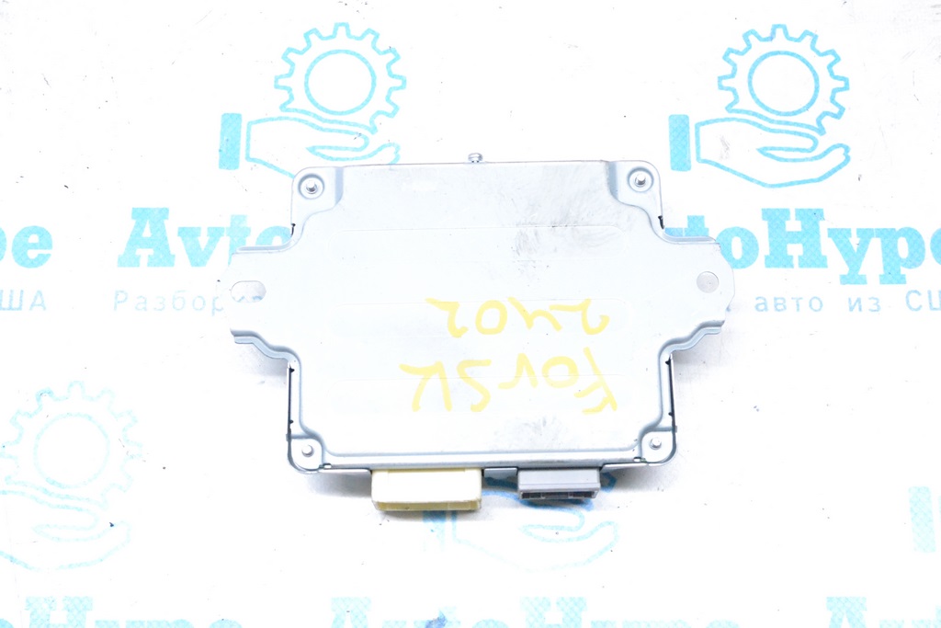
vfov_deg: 26.5
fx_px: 1333
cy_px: 314
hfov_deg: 38.9
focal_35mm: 51
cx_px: 470
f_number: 9
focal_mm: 34
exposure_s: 1/160
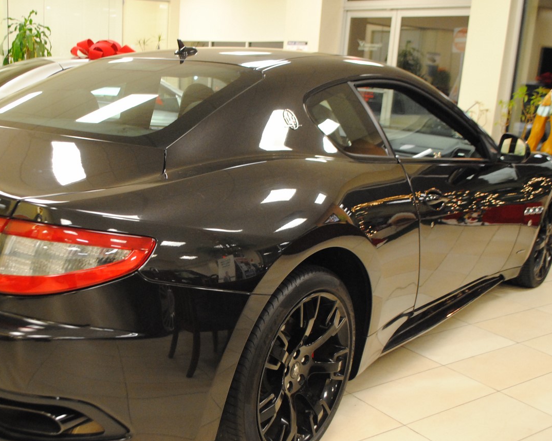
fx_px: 686
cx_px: 192
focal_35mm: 42
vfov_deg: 35.6
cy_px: 250
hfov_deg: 43.3
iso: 800
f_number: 3.8
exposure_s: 1/30
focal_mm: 20
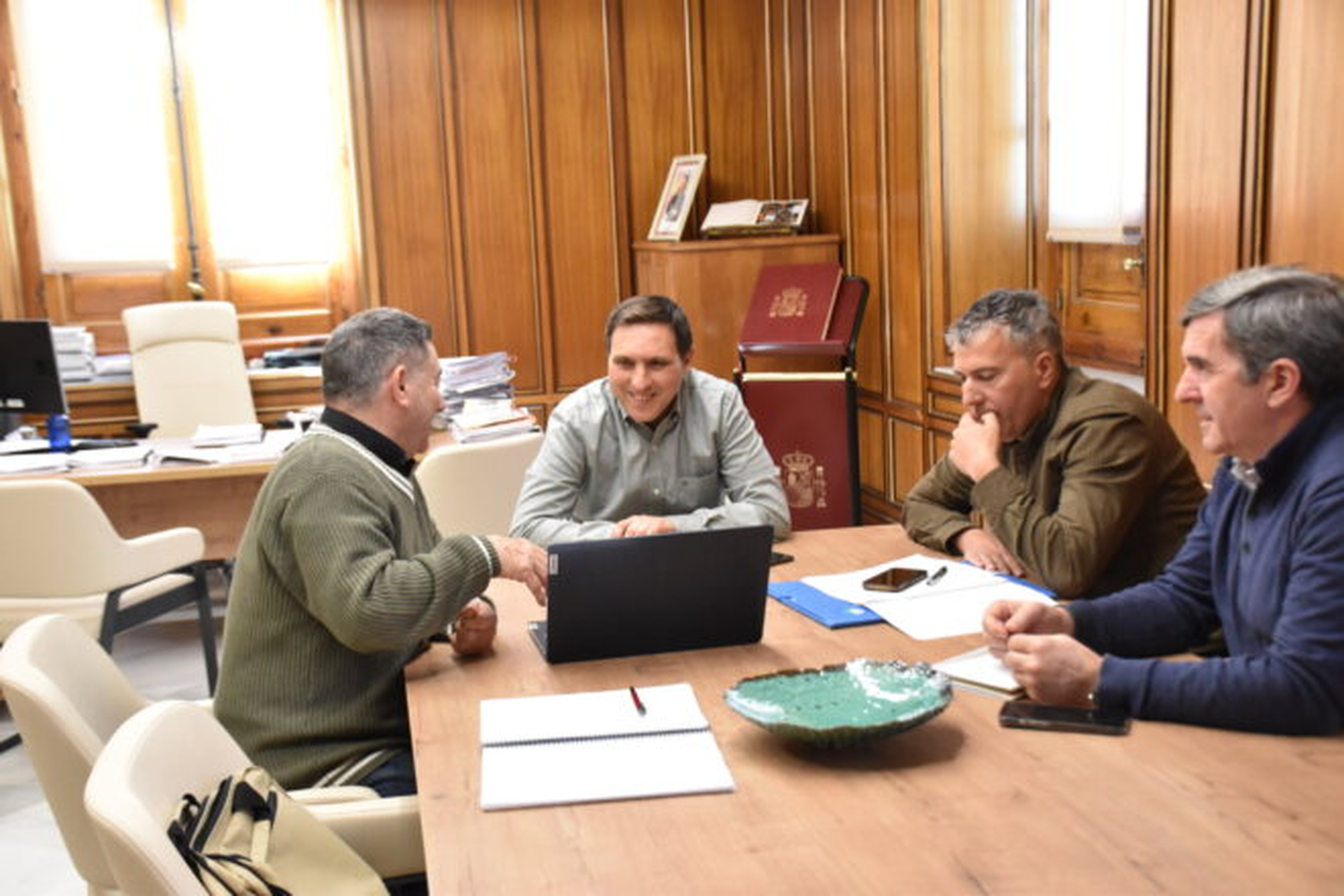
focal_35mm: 40
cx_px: 672
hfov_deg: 47.9
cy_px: 448
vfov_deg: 33.0
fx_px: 1512
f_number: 4.5
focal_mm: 27
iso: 2000
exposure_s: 1/80
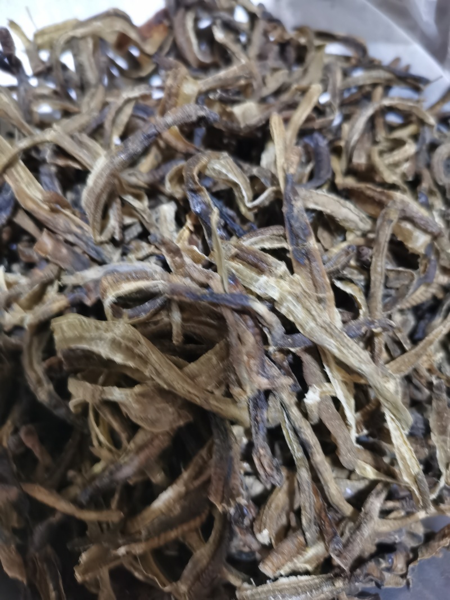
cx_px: 225
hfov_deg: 51.3
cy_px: 300
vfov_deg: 65.3
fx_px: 468
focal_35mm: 27
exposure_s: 1/25.7
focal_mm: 5.58
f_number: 1.8
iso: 500
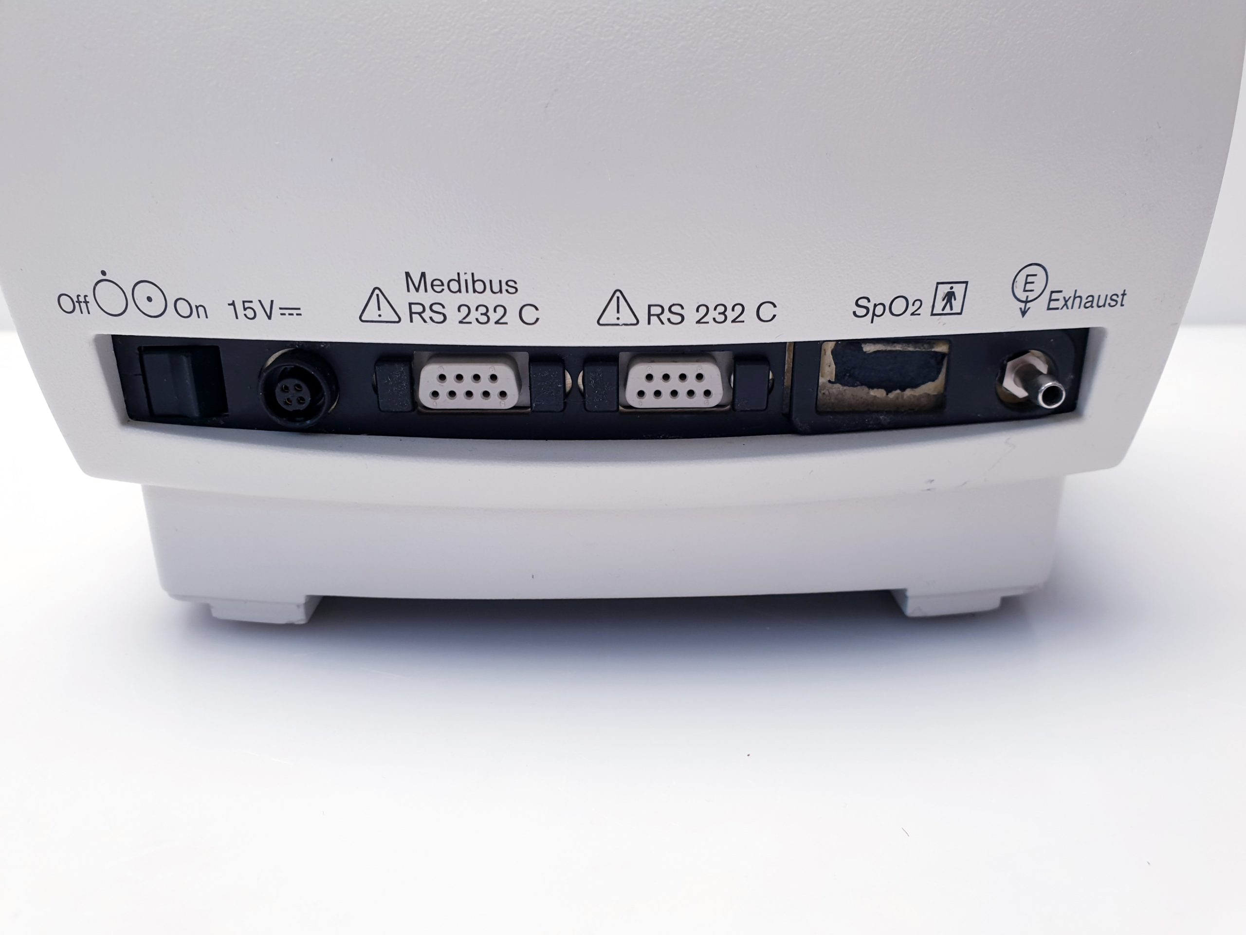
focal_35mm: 26
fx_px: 936
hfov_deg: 67.3
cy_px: 468
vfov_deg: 53.1
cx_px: 623
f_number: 2.4
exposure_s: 1/50
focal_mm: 4.3
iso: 50
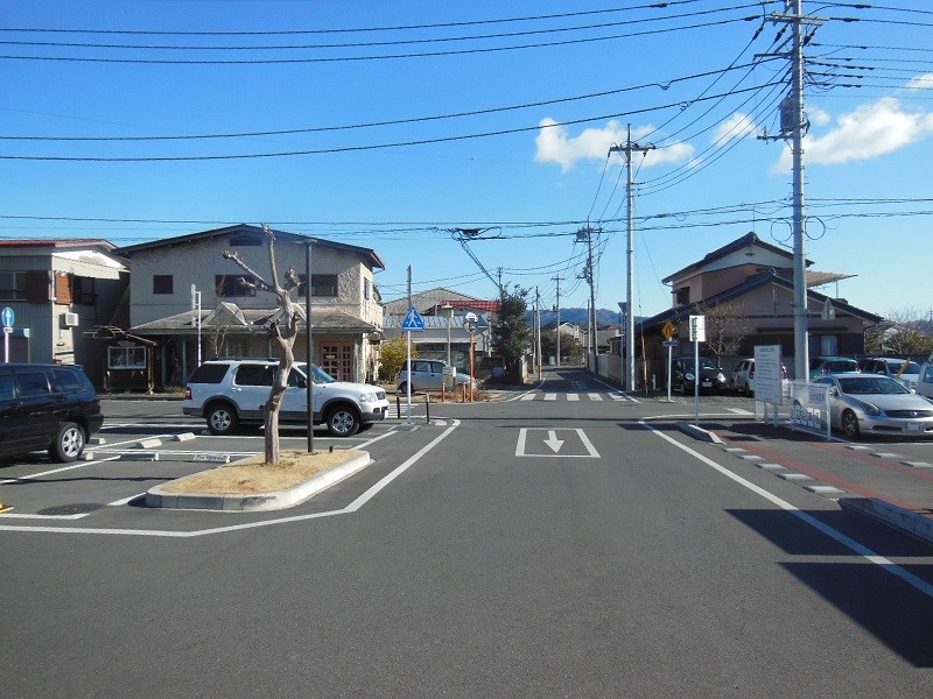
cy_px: 350
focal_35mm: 25
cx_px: 466
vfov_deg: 54.9
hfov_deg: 69.4
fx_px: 674
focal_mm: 4.5
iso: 125
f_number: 3.5
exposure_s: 1/1000
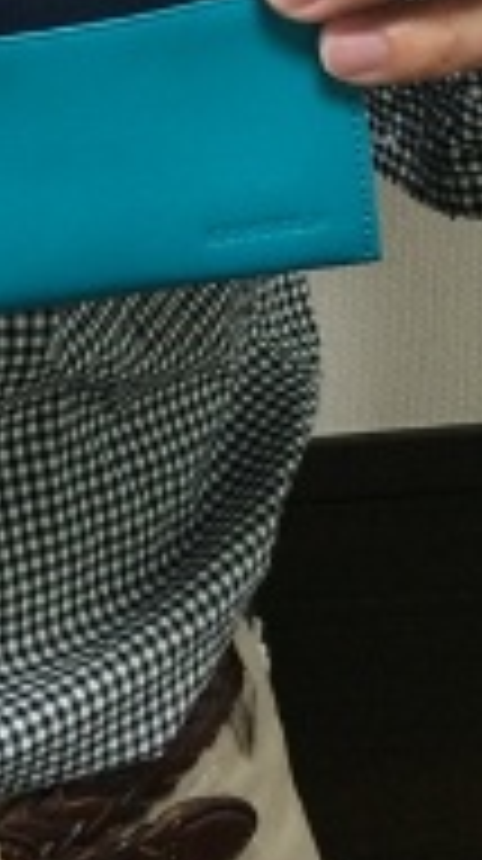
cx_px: -236
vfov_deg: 20.9
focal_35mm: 94
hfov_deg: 12.2
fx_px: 2142
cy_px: -216
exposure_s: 1/30
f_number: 2.2
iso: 100
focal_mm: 4.12
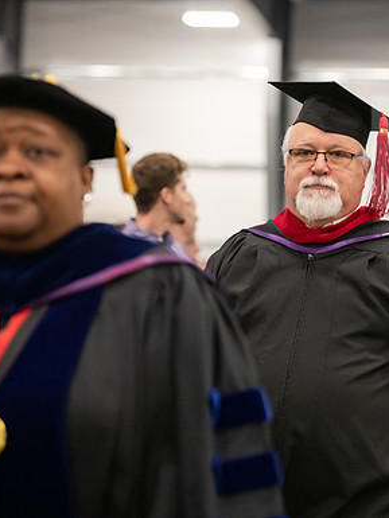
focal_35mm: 142
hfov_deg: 10.4
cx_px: 331
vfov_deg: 13.9
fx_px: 2126
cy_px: 259
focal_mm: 98
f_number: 3.2
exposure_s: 1/200
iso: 3200
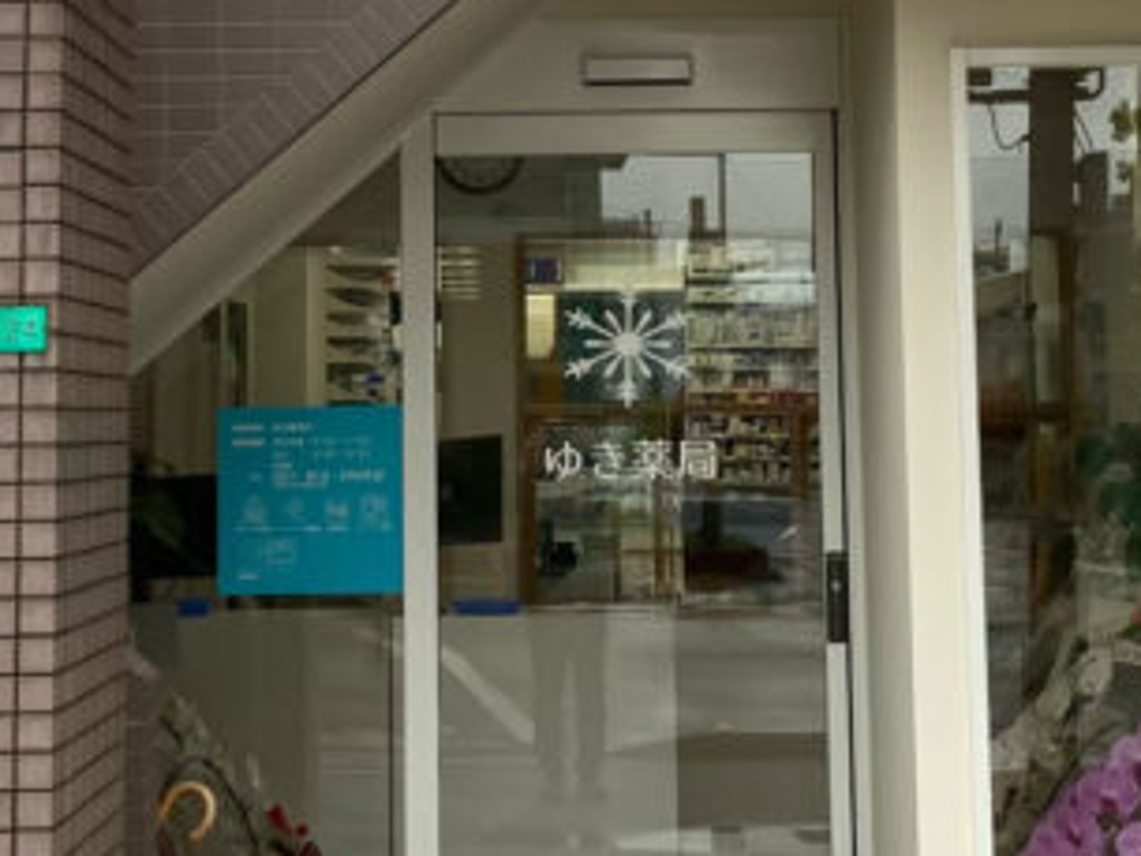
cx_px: 501
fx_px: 3100
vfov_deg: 15.6
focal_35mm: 94
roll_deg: +0.0
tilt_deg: +6.7
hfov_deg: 20.8
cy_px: 123
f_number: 1.8
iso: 20
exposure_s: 1/193
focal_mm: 3.99
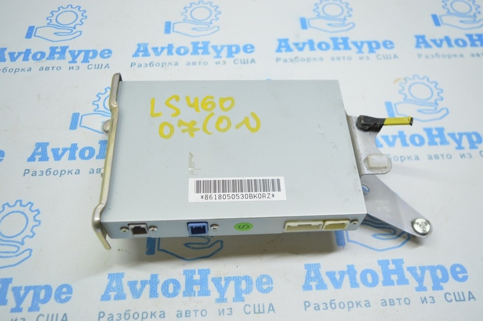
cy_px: 160
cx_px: 242
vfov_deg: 39.9
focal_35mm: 33
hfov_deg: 57.3
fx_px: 442
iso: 400
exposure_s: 1/60
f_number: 3.8
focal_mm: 22
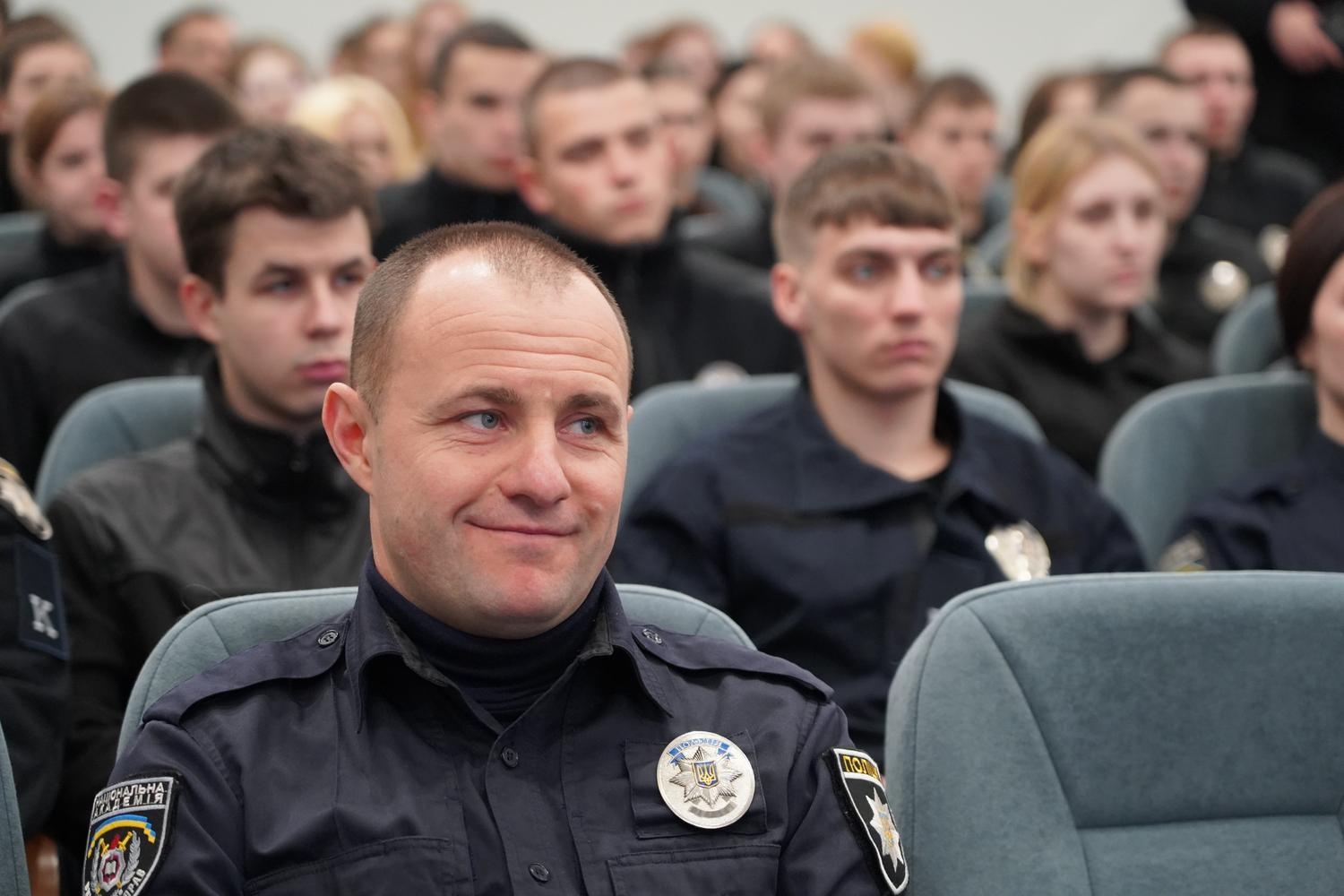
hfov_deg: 19.5
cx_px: 672
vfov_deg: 13.0
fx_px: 3920
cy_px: 448
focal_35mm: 105
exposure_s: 1/160
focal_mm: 105
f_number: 4
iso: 5000
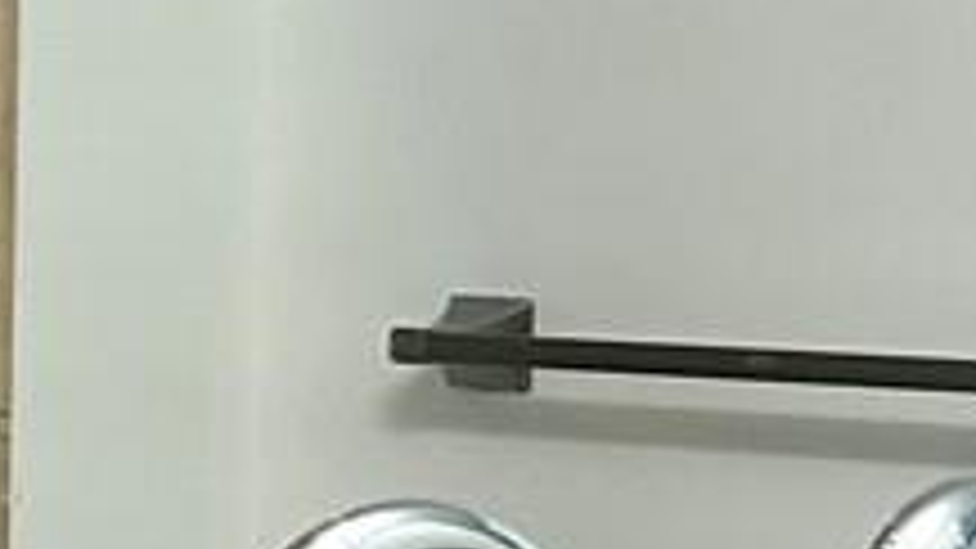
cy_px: 351
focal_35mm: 209
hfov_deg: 8.4
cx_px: -2087
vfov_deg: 5.8
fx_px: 5408
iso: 125
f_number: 1.5
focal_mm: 5.7
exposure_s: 1/120
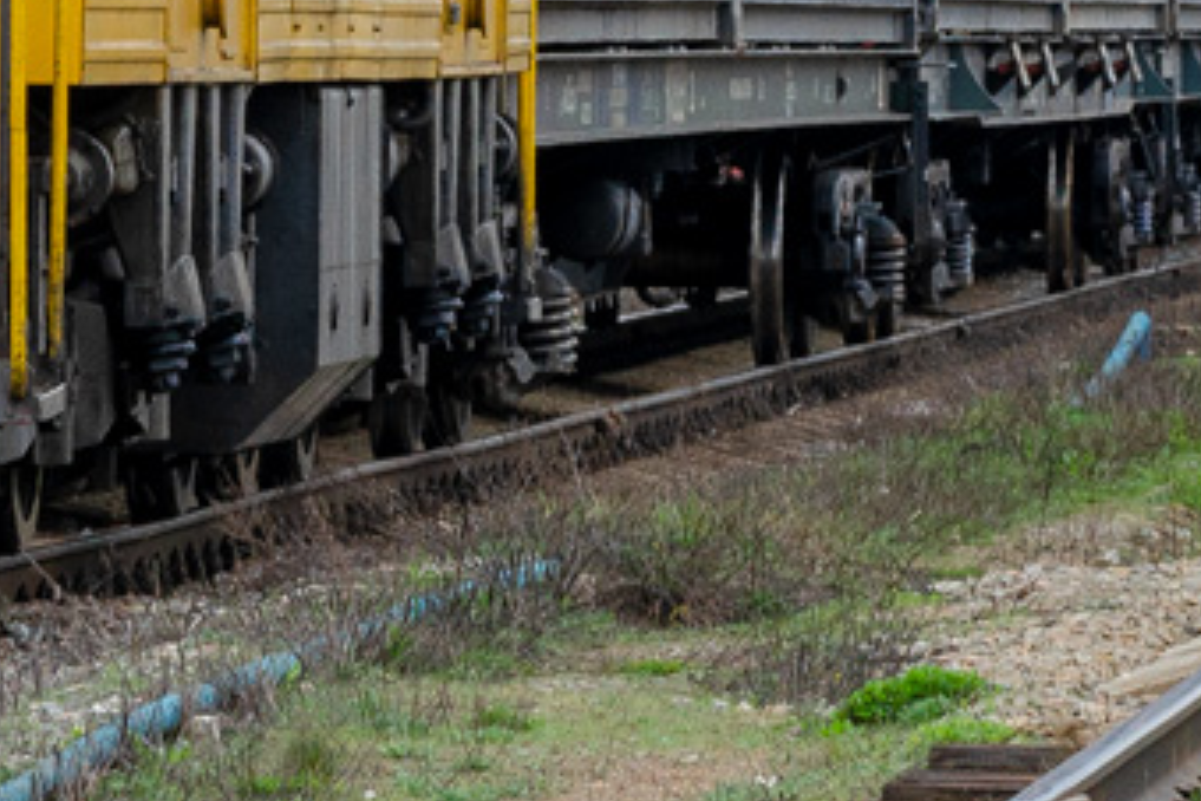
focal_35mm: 598
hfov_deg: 3.4
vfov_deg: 2.3
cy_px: -833
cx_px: 850
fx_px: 19948
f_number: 8
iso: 250
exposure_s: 1/250
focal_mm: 90
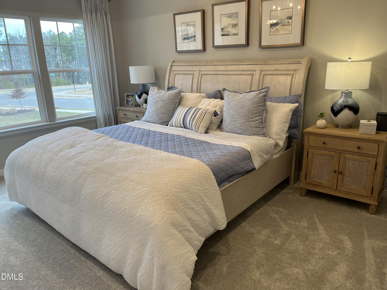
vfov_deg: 53.1
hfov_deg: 67.3
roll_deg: +1.5
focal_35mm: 26
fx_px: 291
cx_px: 194
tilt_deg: -15.1
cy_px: 145
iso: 80
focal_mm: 5.1
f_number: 1.6
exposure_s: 1/120
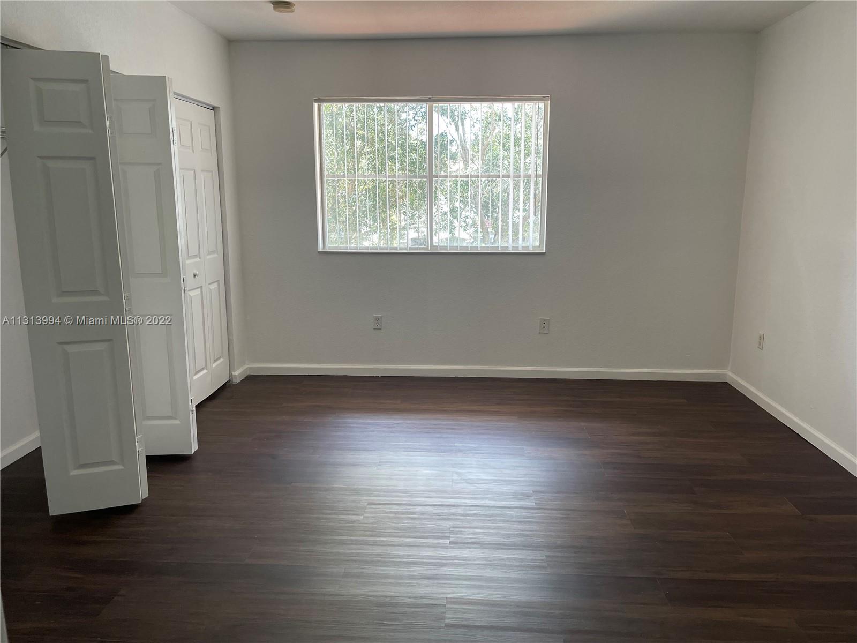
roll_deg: +0.6
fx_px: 644
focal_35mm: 26
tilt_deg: -10.6
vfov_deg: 53.1
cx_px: 428
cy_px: 322
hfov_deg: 67.3
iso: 125
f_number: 1.6
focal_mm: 5.1
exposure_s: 1/120
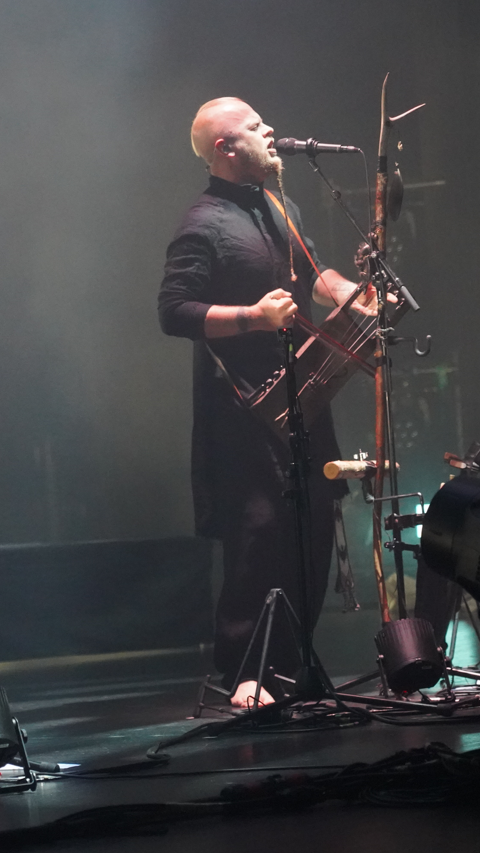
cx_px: -8
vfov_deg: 13.0
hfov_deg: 7.3
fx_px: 3756
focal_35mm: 166
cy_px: 428
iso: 12800
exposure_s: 1/125
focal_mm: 105
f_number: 4
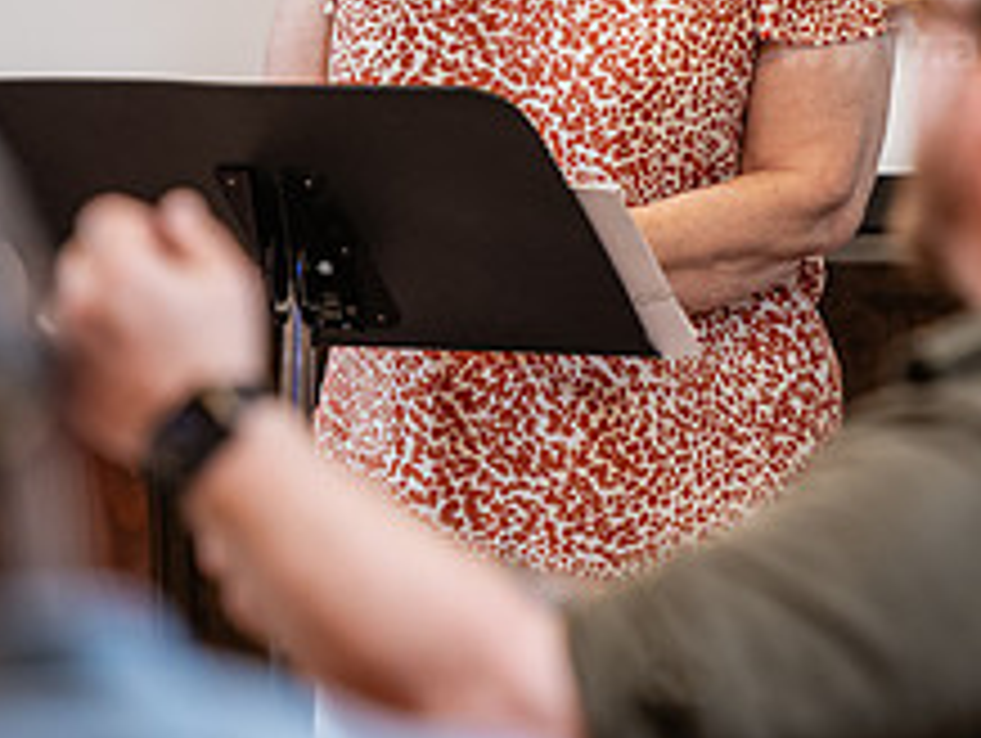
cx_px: 572
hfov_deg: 4.2
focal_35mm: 473
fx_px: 13419
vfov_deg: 3.1
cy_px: 142
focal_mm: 185
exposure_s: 1/160
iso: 800
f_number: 2.8
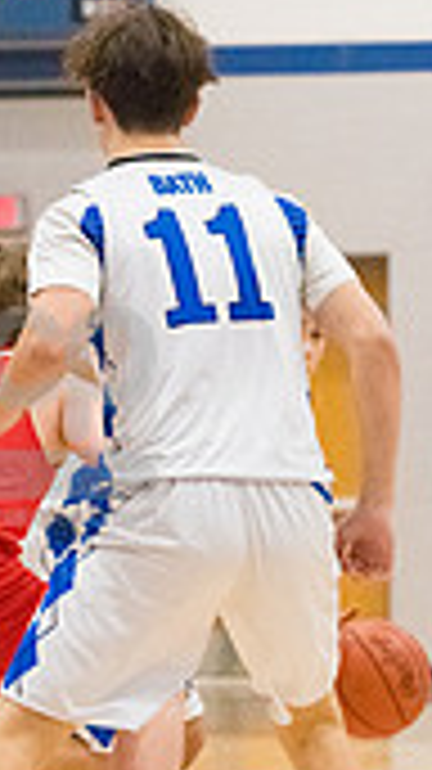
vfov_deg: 7.1
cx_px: 50
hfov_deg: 4.0
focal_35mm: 303
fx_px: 6180
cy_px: 405
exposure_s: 1/1600
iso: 10000
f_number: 4.5
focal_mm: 110
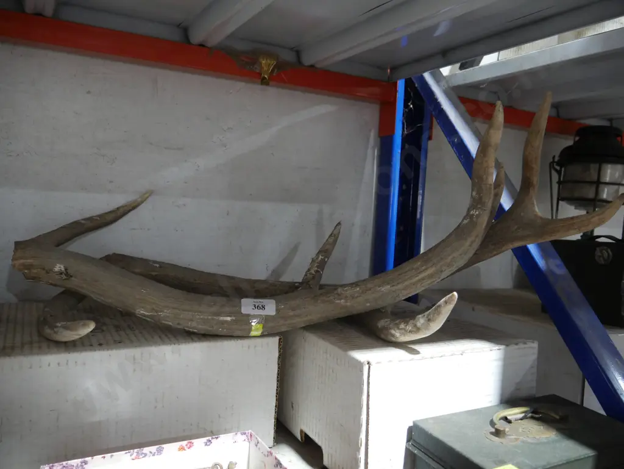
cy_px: 234
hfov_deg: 63.4
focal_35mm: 28
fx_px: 505
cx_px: 312
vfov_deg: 49.8
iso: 1250
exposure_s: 1/60
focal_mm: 14
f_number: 3.5
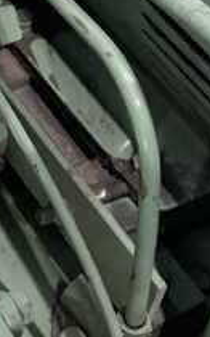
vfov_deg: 17.1
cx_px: -194
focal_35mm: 117
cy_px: -55
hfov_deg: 10.4
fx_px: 1073
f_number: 1.8
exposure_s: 1/40
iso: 250
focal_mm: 3
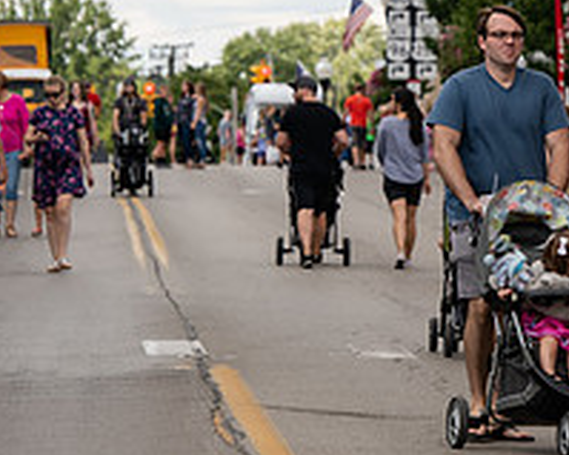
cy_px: 167
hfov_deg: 5.2
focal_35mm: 370
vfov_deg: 4.2
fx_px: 6228
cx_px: 586
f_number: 6.3
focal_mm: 135
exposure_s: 1/500
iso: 160
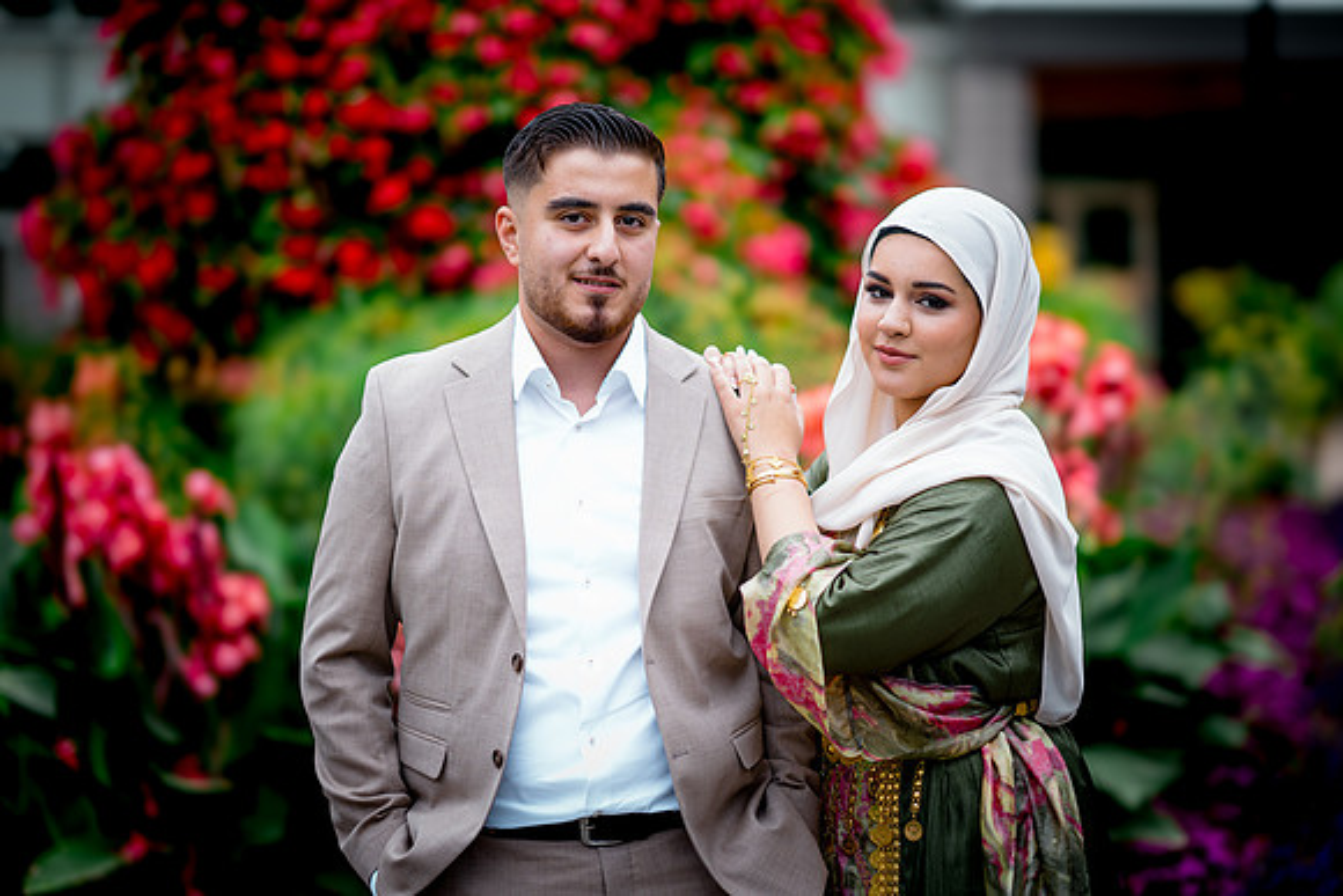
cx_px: 672
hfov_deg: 23.9
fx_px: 3172
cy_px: 448
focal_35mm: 85
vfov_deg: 16.1
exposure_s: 1/1600
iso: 100
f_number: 1.4
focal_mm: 85
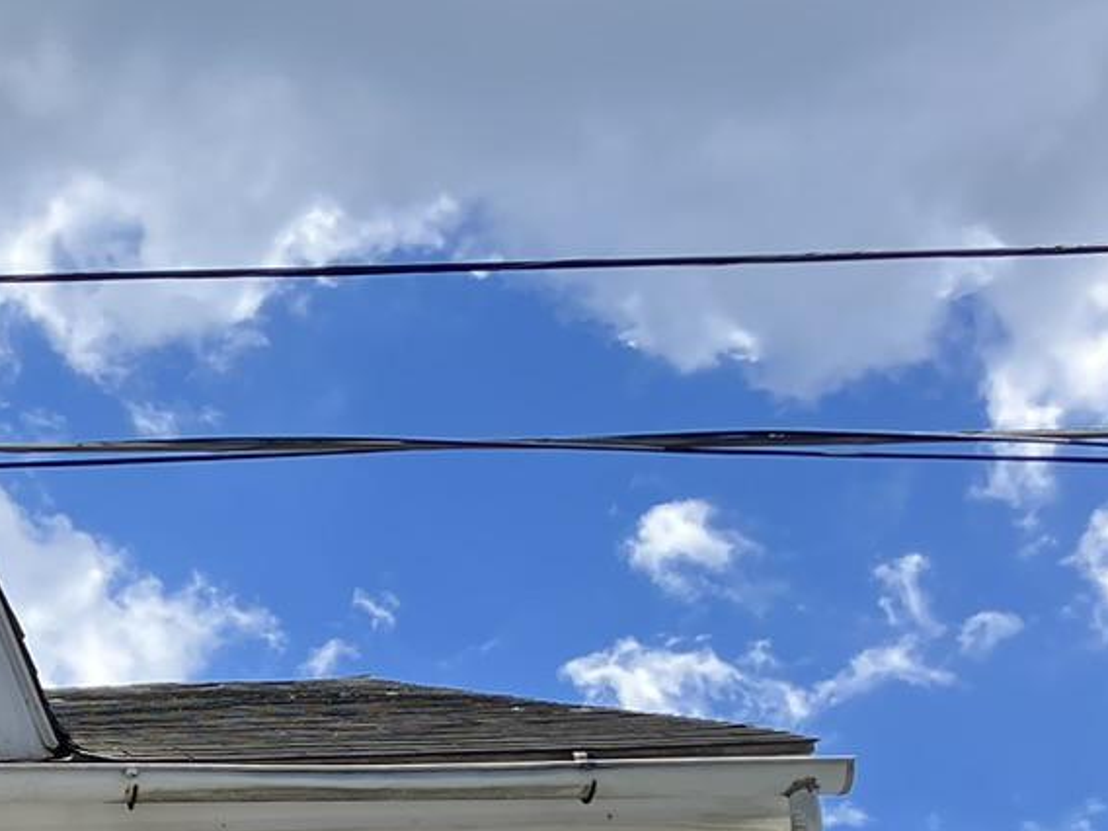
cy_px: 1305
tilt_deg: +21.8
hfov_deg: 17.4
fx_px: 3233
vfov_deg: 13.6
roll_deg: +1.3
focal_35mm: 101
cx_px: -568
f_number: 1.8
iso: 32
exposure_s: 1/1245
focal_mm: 3.99
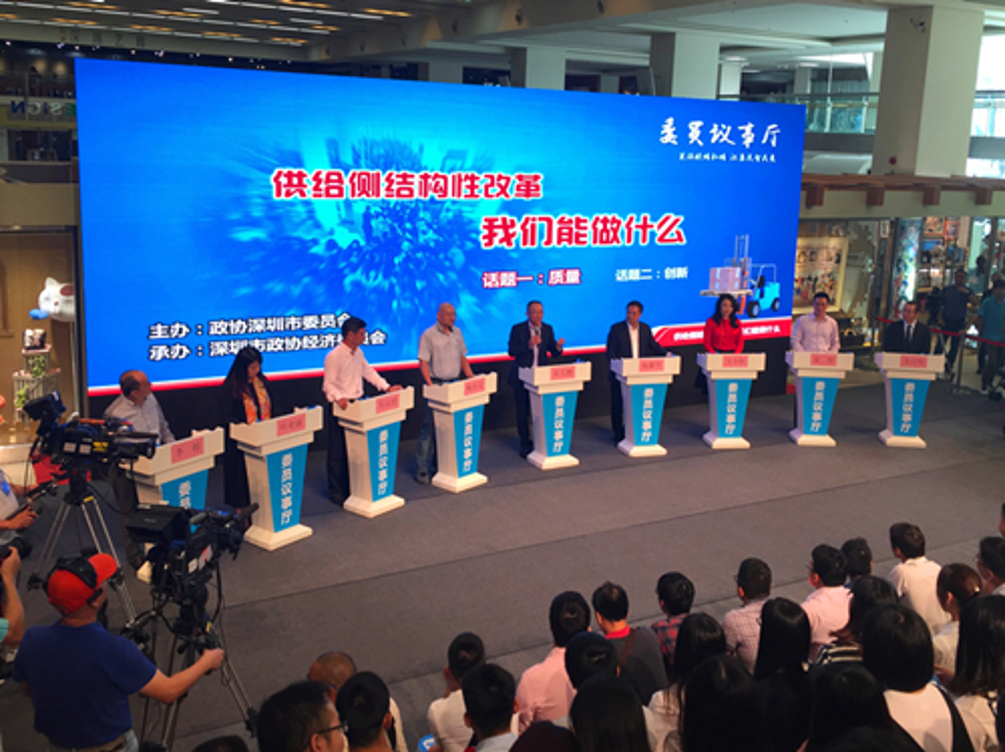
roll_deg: -3.1
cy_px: 376
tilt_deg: -9.8
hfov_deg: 61.7
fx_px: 841
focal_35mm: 29
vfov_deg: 48.2
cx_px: 502
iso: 40
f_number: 2.2
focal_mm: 4.15
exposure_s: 1/50
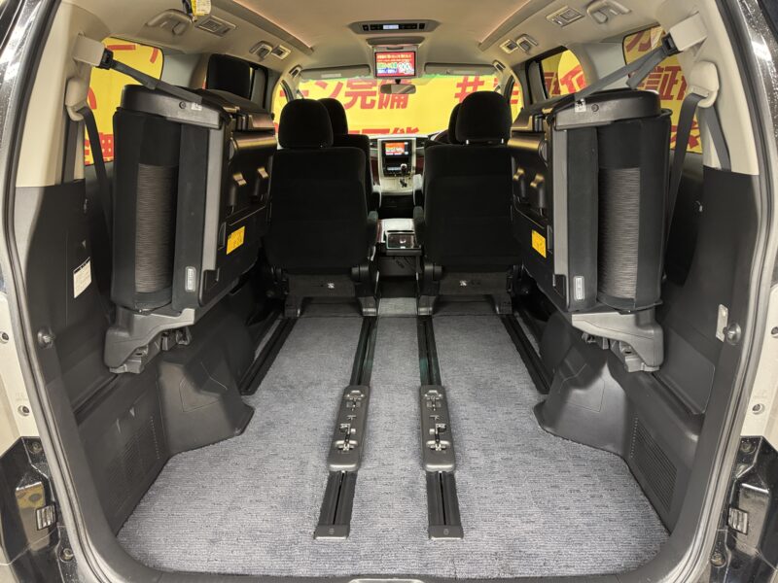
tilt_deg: -19.8
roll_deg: +1.7
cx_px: 389
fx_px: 539
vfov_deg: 56.8
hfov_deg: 71.6
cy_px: 292
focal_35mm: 24
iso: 800
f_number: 1.78
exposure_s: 1/33
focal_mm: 6.76
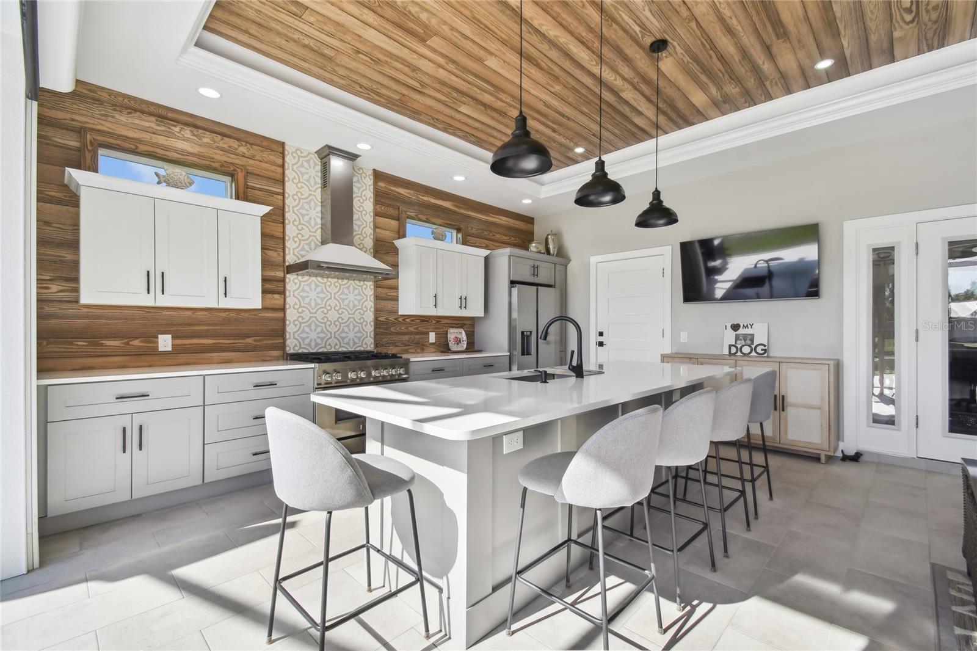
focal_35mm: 15
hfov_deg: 100.4
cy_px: 326
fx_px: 407
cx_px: 488
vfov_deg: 77.3
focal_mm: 10
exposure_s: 1/640
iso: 100
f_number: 7.1
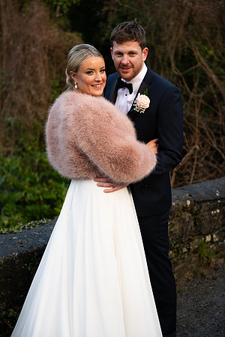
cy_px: 168
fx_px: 656
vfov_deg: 28.8
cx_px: 112
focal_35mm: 70
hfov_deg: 19.5
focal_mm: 70
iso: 160
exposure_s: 1/160
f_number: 3.5
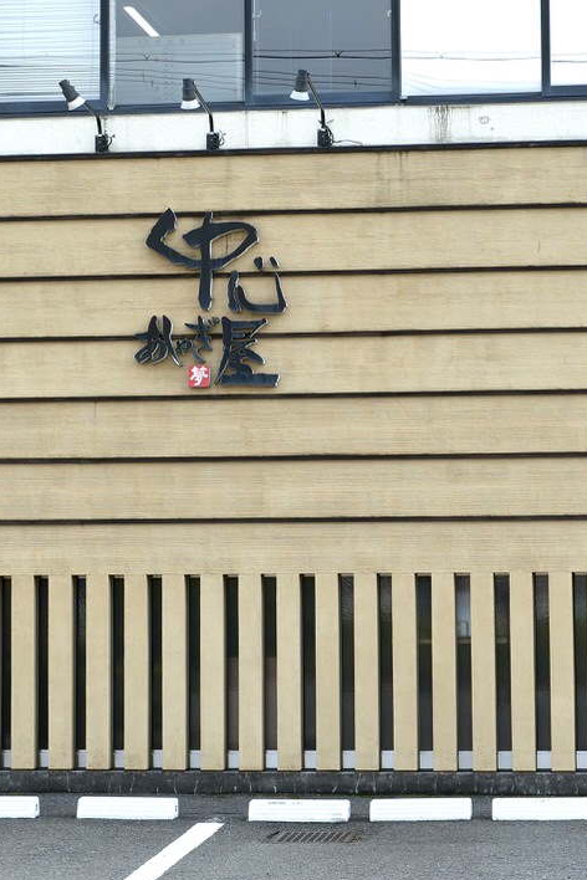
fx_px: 2764
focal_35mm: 113
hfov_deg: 12.1
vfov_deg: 18.1
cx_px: 292
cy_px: 335
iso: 100
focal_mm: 50
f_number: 8
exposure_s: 1/100
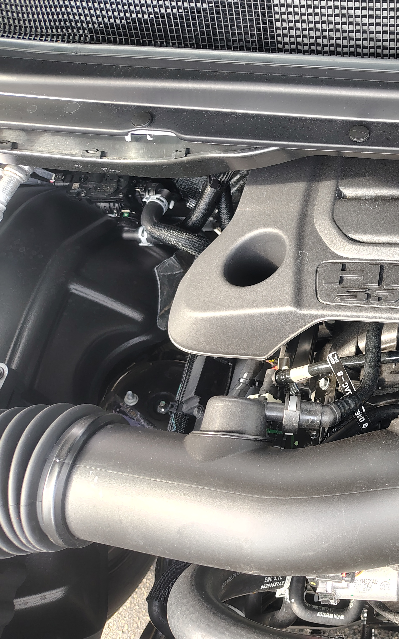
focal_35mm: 34
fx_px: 592
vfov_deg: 56.7
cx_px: 424
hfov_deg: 33.2
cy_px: 320
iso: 224
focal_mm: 5.56
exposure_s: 1/111
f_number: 1.8
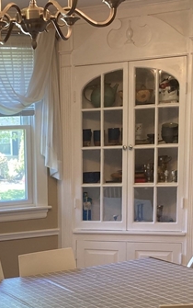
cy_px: 276
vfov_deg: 29.0
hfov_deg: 18.6
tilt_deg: -12.3
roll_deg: +3.0
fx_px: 571
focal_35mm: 68
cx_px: -9
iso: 100
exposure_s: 1/60
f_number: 1.8
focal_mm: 3.99
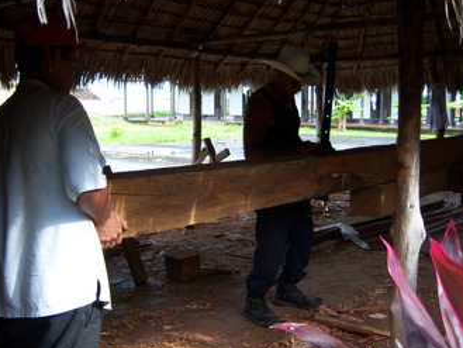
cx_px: 239
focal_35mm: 40
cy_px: 175
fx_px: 535
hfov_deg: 46.8
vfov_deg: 36.0
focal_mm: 7.5
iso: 80
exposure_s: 1/125
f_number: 2.8
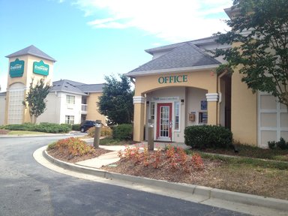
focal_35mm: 35
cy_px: 108
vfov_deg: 40.7
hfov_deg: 52.6
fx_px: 291
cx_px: 144
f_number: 2.4
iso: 50
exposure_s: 1/502
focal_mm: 4.28
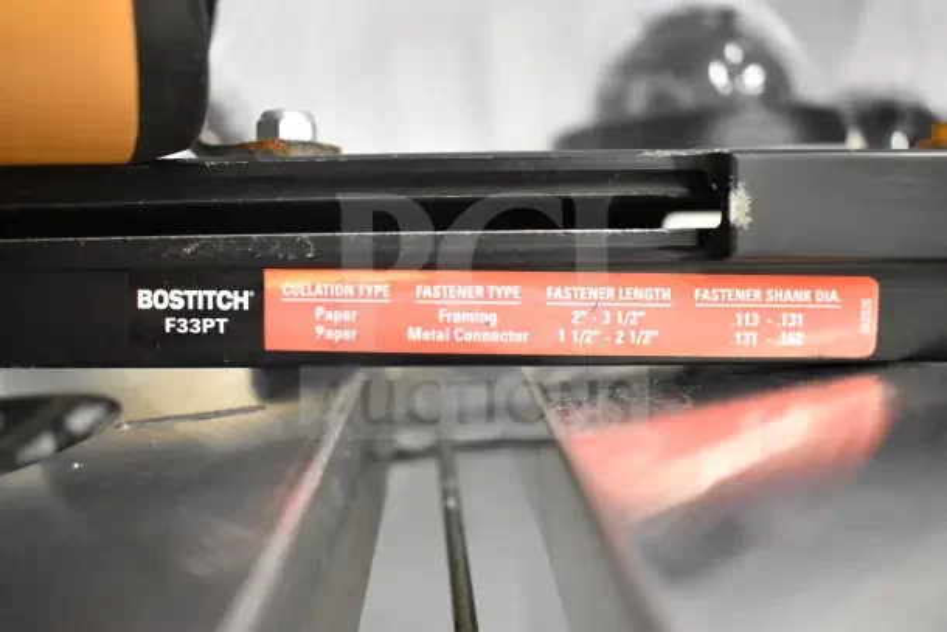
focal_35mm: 33
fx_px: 868
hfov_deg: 57.2
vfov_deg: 40.0
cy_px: 316
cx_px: 474
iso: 6400
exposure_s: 1/80
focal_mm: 22
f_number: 4
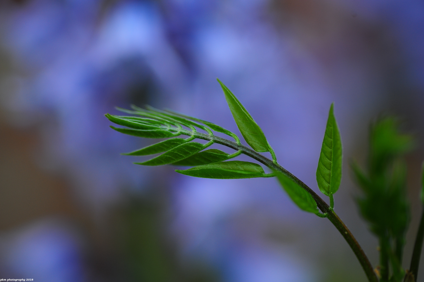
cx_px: 212
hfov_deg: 20.4
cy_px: 141
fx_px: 1177
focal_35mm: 100
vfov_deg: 13.7
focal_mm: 100
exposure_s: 1/250
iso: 400
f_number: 4.2
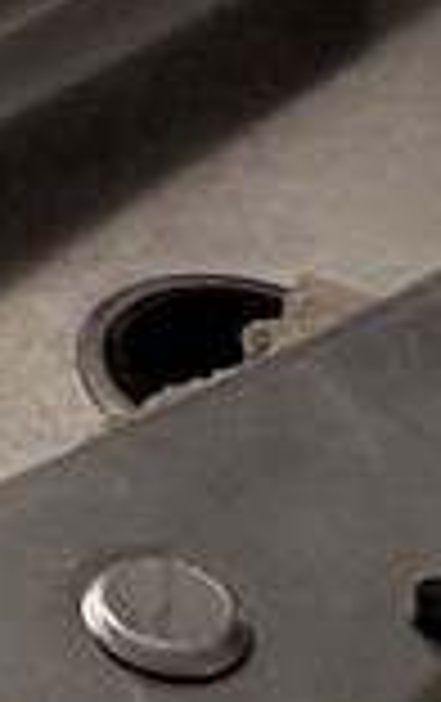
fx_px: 2912
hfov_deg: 8.1
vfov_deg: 10.1
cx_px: -549
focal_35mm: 152
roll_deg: +2.4
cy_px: -1431
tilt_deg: +2.0
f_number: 2.2
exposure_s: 1/120
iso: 100
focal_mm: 2.22
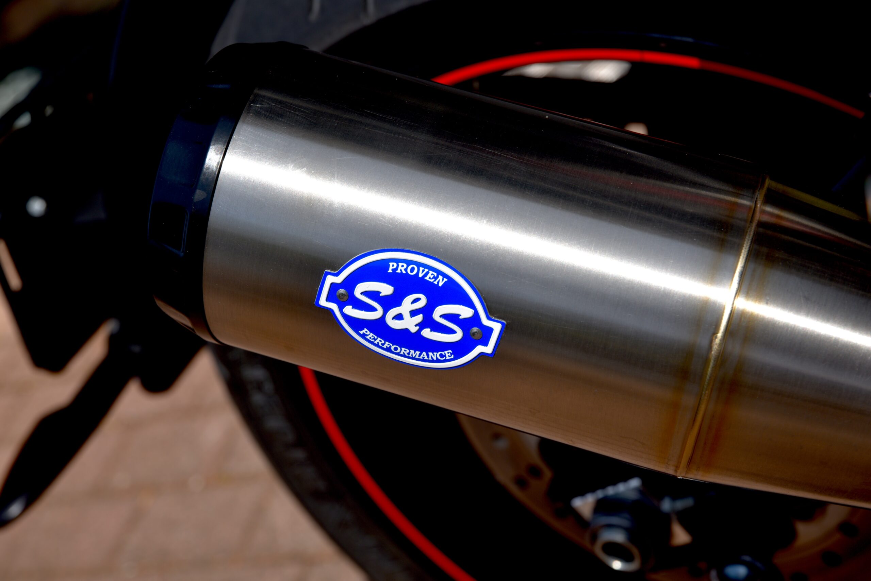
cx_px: 436
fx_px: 1694
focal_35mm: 70
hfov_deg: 28.8
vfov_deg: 19.5
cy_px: 290
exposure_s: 1/320
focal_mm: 70
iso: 100
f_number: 9
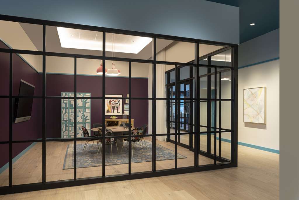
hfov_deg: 73.7
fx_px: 199
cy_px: 100
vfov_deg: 53.1
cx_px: 150
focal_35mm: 24
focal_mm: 24
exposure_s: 1.6
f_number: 11
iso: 100
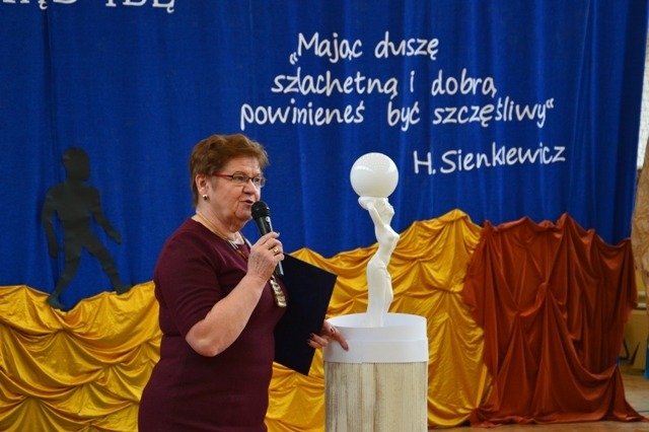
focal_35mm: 99
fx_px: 1784
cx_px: 324
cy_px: 216
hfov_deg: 20.6
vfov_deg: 13.8
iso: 800
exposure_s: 1/15
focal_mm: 66
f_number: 5.3
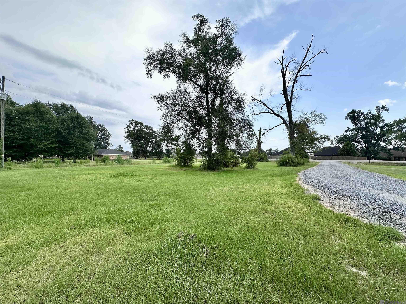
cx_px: 203
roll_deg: +0.3
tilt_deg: +3.2
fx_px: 164
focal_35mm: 14
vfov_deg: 85.7
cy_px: 152
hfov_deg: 102.1
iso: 40
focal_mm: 2.22
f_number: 2.2
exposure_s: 1/812
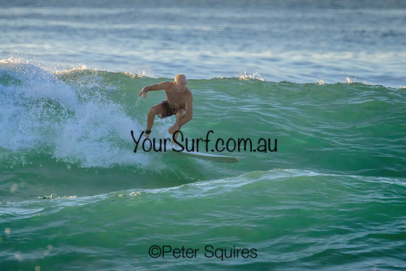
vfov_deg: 1.3
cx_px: 164
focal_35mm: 1089
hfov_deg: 1.9
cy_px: 105
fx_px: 12287
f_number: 11
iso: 1800
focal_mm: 800
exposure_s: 1/1600
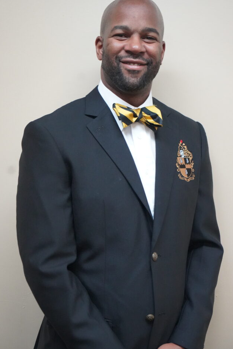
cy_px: 164
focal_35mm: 60
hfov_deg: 22.6
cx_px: 118
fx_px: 582
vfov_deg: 33.4
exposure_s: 1/160
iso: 12800
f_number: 4
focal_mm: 55
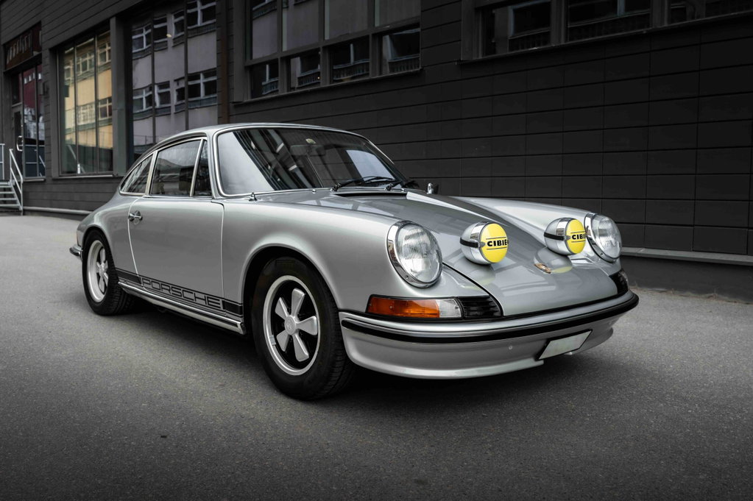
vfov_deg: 42.3
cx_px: 376
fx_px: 648
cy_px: 250
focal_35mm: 31
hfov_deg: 60.3
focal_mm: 31
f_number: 6.3
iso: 500
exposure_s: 1/200
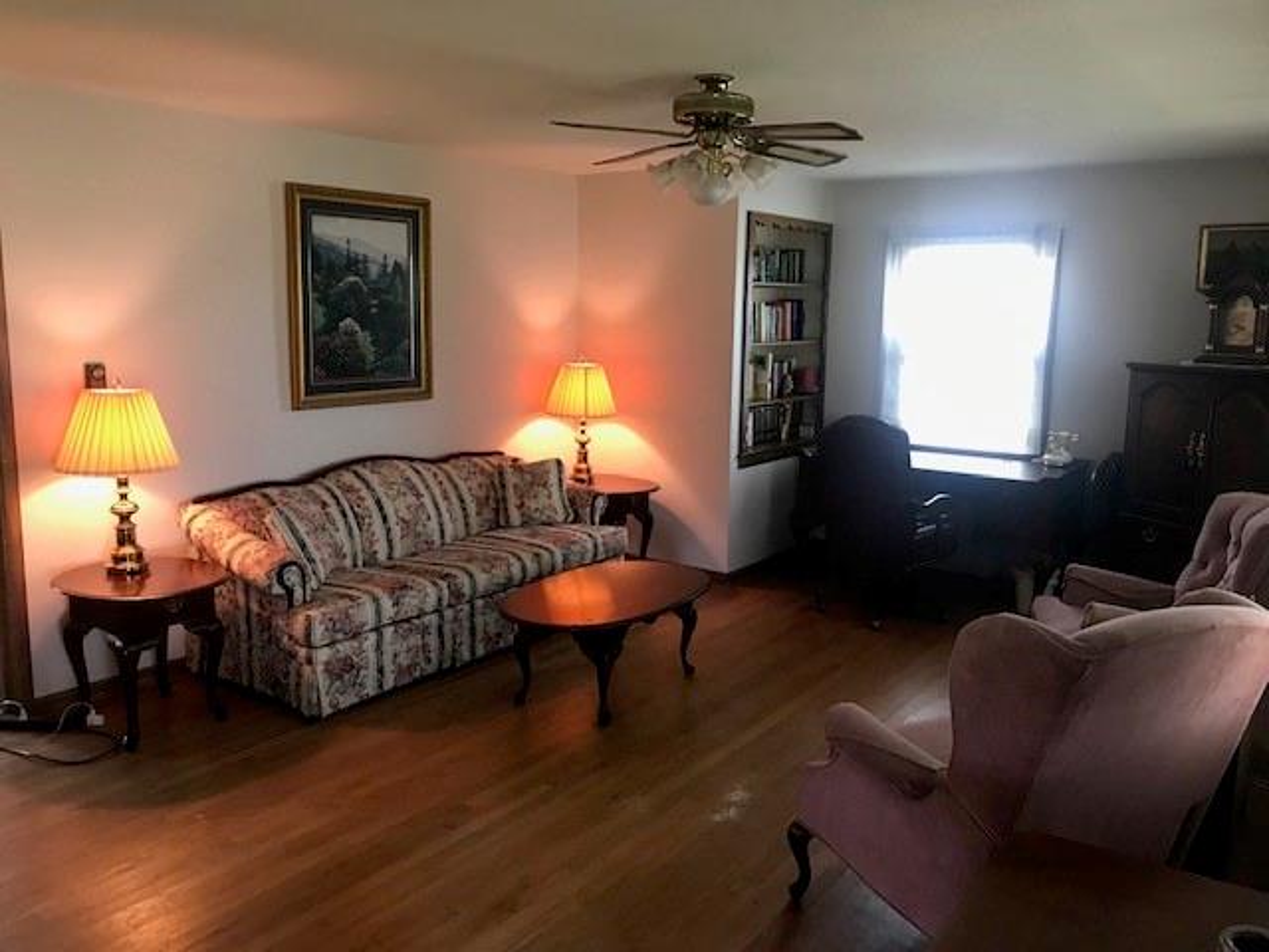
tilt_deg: -7.9
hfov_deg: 63.4
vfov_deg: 49.7
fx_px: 1026
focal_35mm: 28
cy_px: 476
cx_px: 634
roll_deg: +0.1
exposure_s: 1/15
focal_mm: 3.99
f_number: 1.8
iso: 40
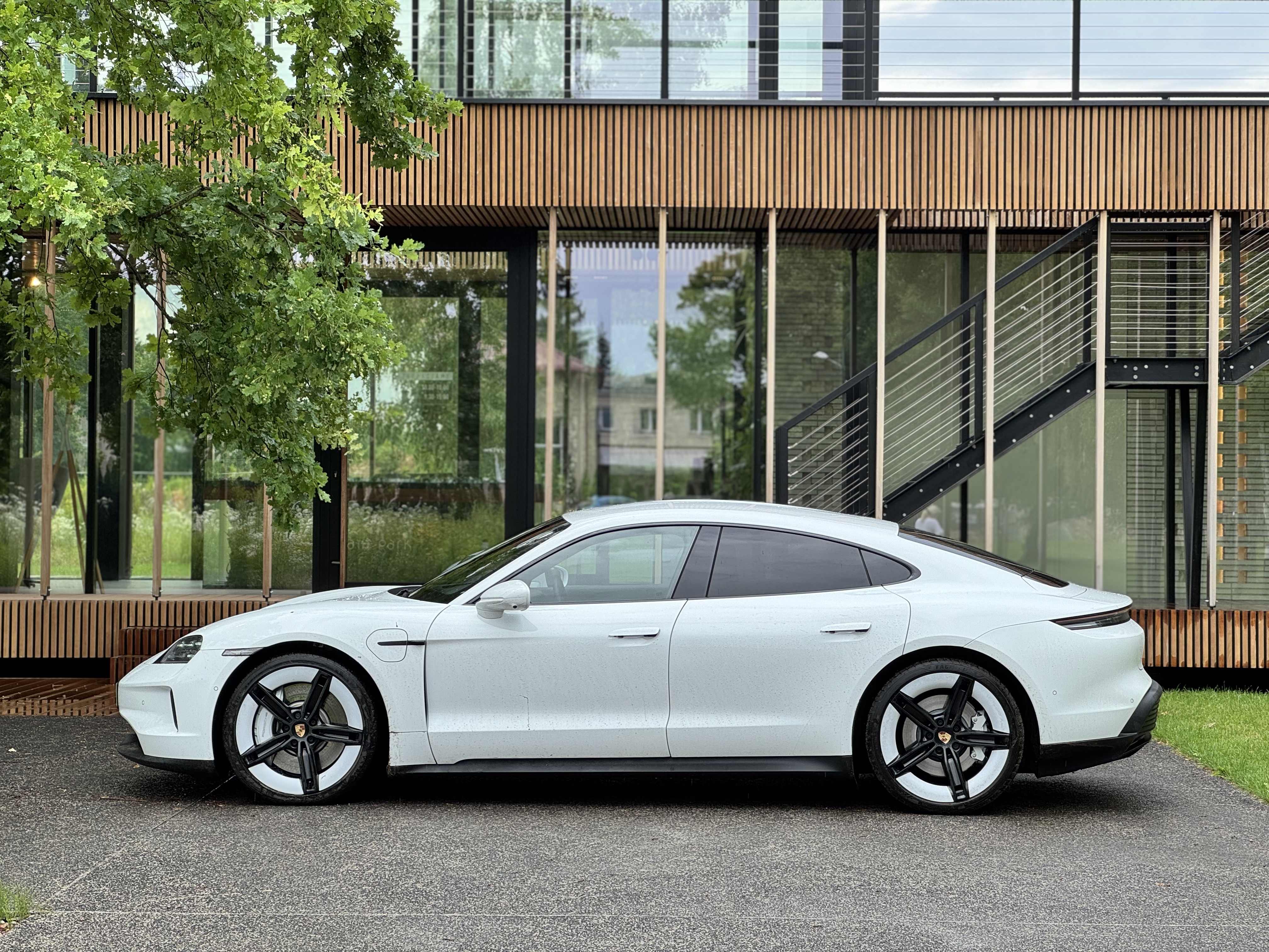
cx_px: 634
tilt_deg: +1.5
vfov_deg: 19.1
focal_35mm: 77
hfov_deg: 25.3
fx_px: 2823
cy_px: 476
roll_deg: -0.7
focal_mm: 9
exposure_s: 1/279
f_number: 2.8
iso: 25
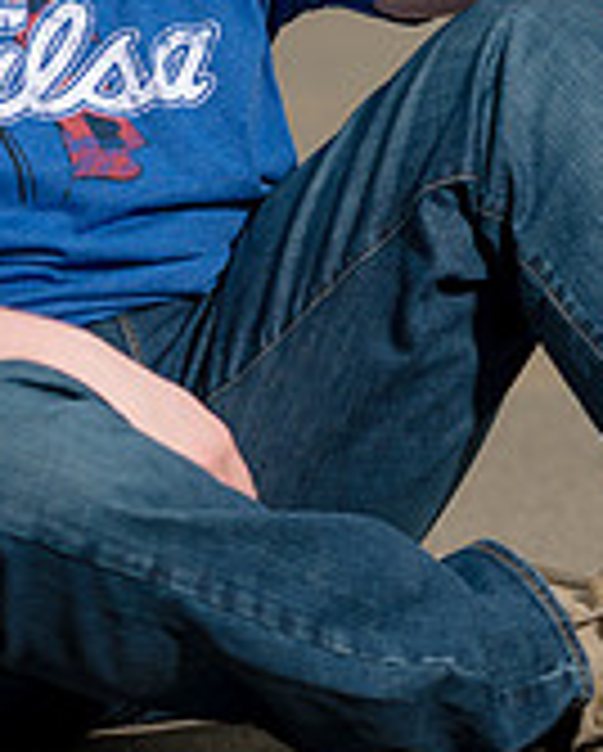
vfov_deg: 5.3
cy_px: -38
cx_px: 130
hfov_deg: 4.2
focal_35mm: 365
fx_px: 8128
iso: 64
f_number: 2.8
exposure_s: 1/250
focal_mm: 112
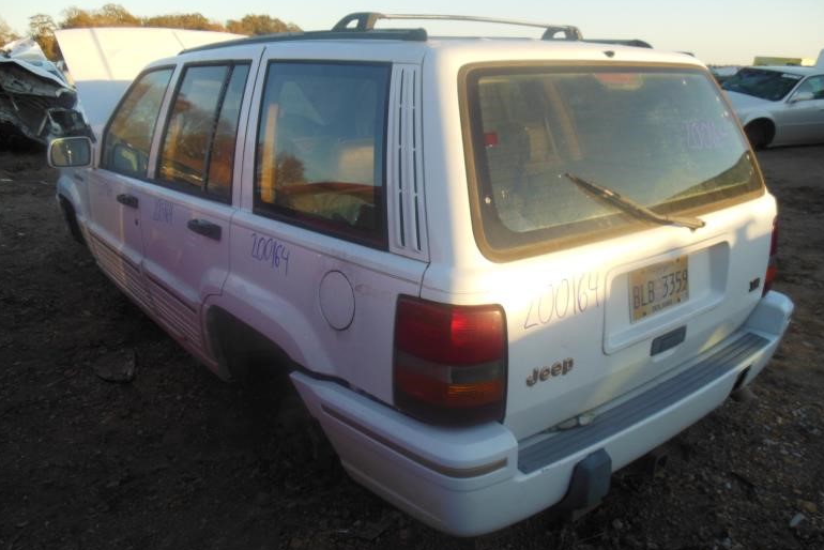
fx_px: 618
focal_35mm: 27
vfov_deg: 48.0
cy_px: 268
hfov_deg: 67.3
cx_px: 424
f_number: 3.2
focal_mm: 4.5
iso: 125
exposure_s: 1/400
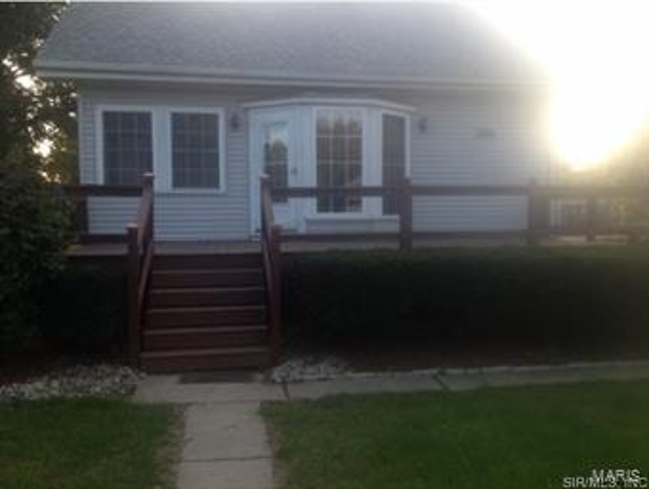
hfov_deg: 52.6
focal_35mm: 35
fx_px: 657
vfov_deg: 40.8
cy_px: 244
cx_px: 324
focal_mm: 4.28
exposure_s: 1/169
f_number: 2.4
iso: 50
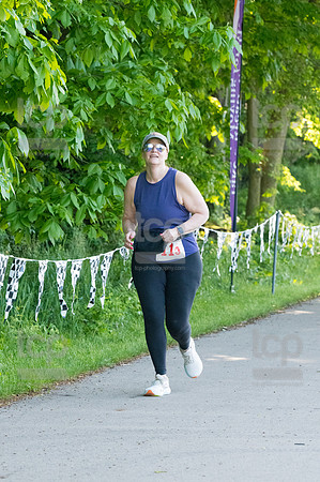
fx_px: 2606
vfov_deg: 10.6
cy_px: 241
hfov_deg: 7.0
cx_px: 160
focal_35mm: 195
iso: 4000
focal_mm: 130
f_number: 5.6
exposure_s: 1/1600
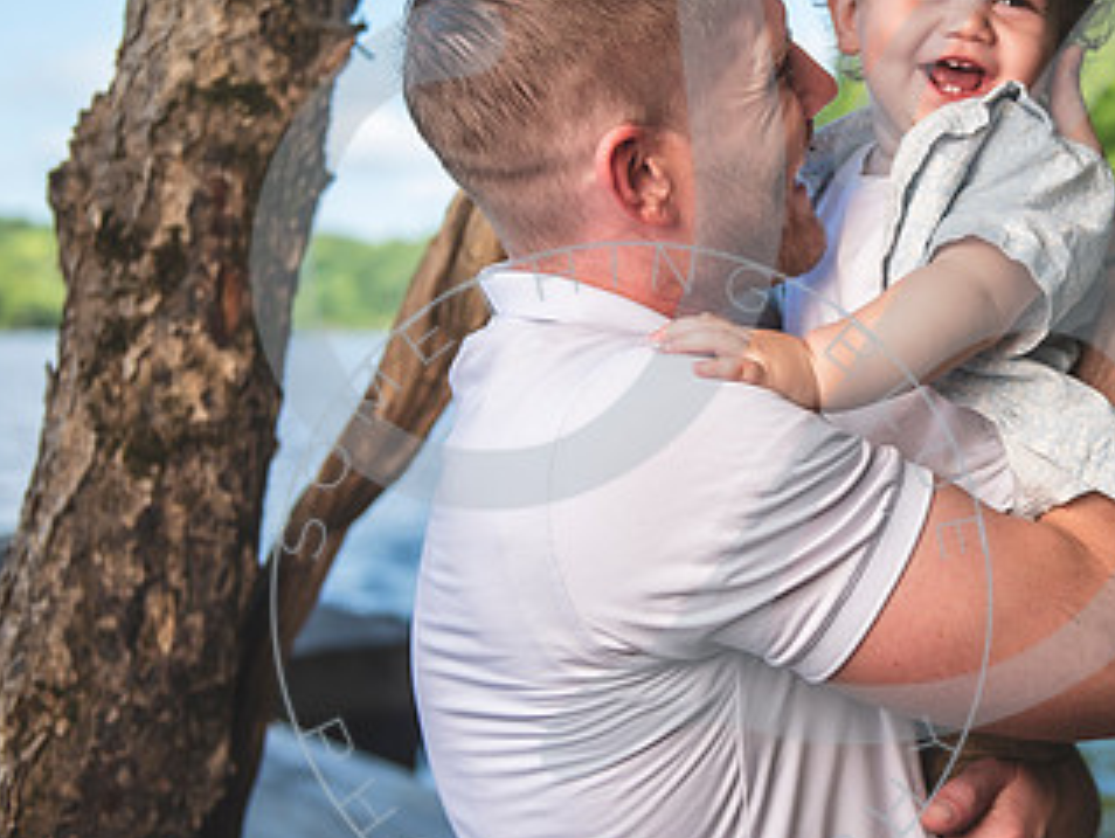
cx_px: 810
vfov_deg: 21.9
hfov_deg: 28.6
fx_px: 2160
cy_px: 307
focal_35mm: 67
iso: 100
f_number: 2.8
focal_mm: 38
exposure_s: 1/800
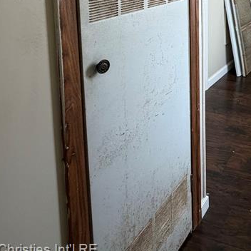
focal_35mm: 36
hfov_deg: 37.7
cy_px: -14
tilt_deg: -6.2
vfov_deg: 39.2
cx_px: 282
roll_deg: -1.3
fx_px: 295
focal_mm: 2.22
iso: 250
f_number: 2.2
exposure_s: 1/120
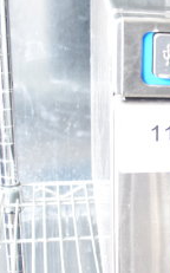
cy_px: 209
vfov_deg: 21.2
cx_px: 338
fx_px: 720
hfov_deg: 12.0
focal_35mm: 97
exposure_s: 1/40
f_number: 4
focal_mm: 24
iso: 720
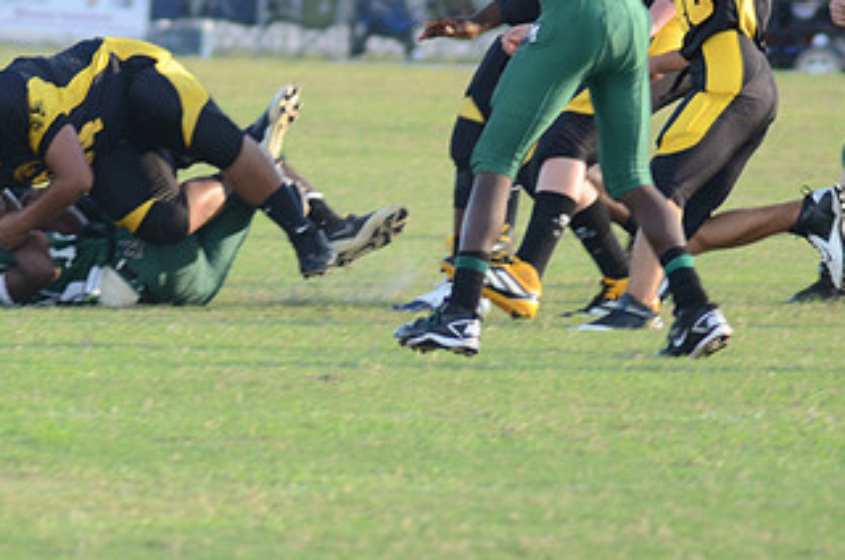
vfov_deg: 1.9
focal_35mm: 733
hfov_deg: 2.8
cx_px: 161
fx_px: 17171
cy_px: 335
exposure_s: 1/400
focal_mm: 270
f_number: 5.6
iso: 640
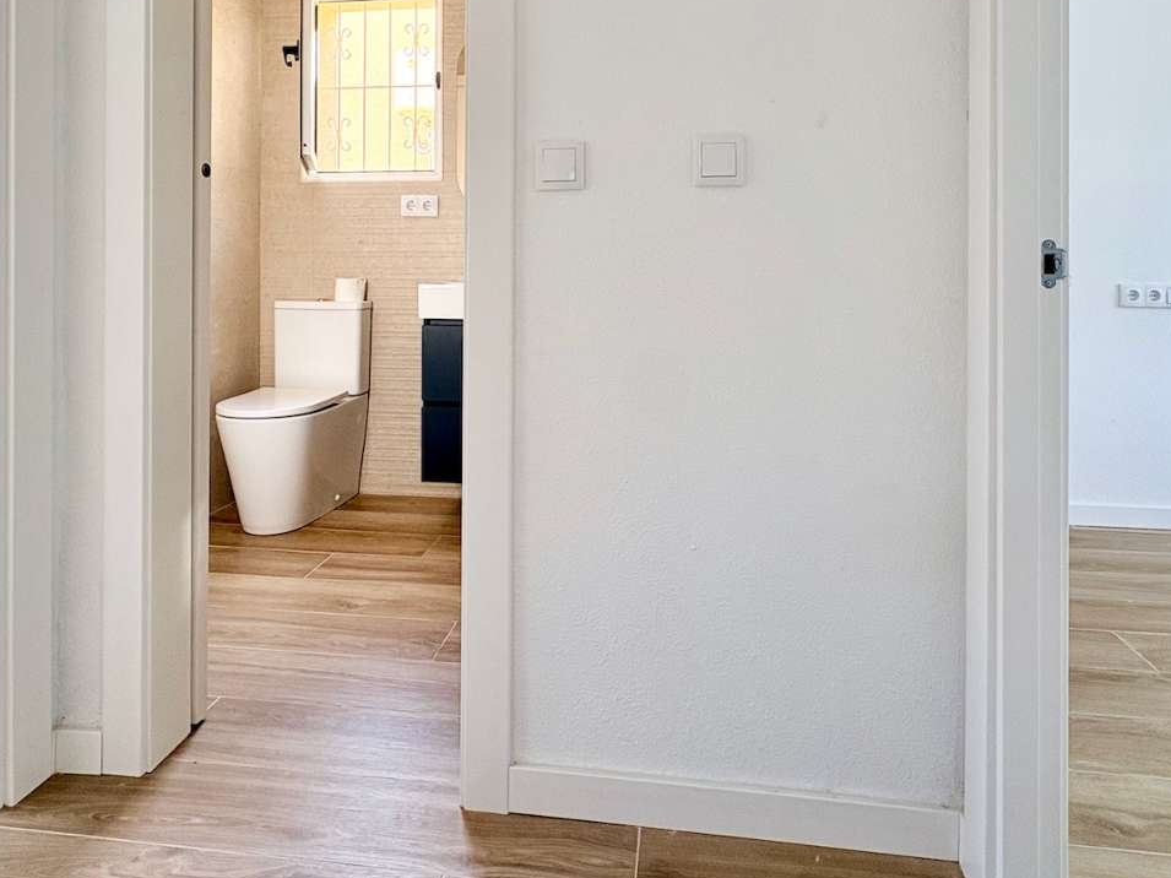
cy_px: 261
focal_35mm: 22
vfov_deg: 59.0
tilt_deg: +0.6
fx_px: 744
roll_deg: +0.5
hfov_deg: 76.4
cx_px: 596
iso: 100
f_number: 2.2
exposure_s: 1/132
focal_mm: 2.22
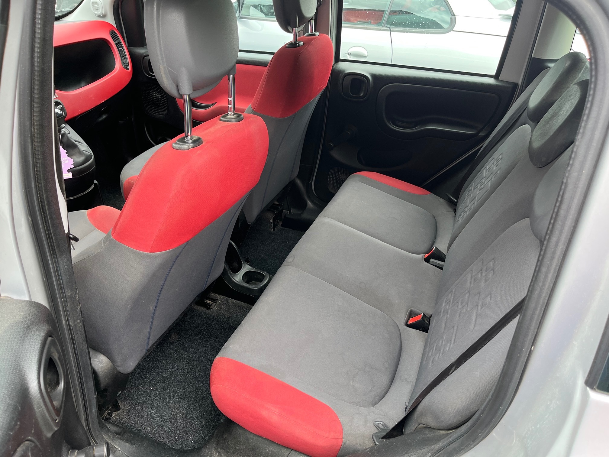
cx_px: 304
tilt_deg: -34.1
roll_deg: -6.0
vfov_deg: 53.1
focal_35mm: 26
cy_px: 228
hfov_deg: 67.3
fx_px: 457
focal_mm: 5.1
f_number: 1.6
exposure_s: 1/134
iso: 64
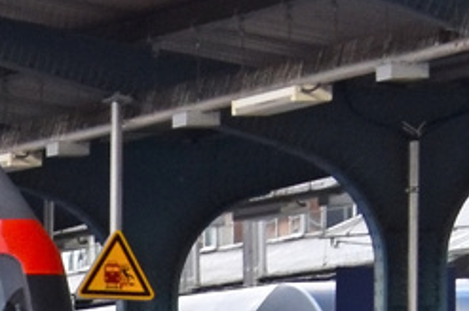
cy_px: 432
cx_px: -591
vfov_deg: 2.0
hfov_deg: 3.0
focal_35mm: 677
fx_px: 8808
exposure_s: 1/1250
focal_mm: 58
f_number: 5
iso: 400
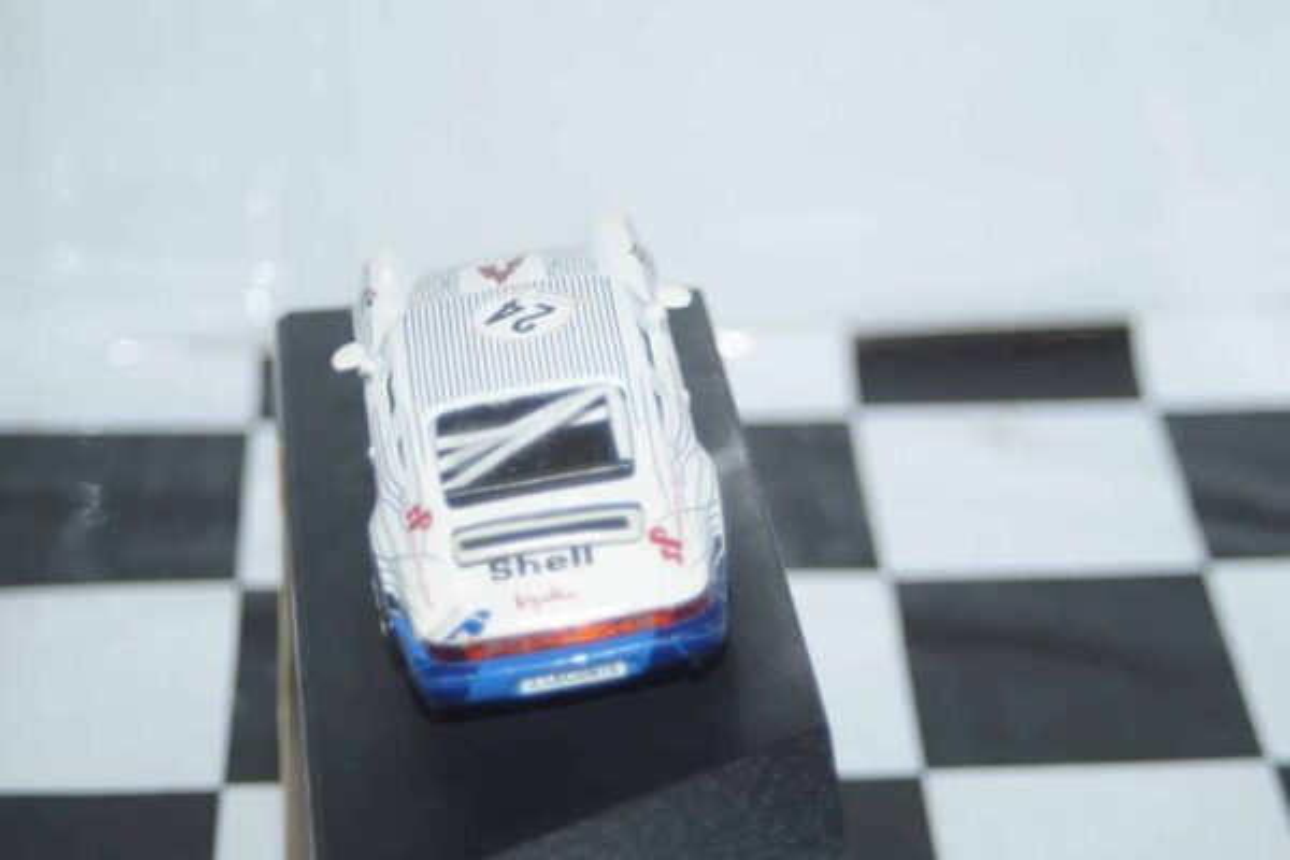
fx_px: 3762
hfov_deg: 19.5
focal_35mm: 105
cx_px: 645
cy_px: 430
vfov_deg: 13.0
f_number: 5.6
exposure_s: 1/100
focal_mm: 70
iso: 500
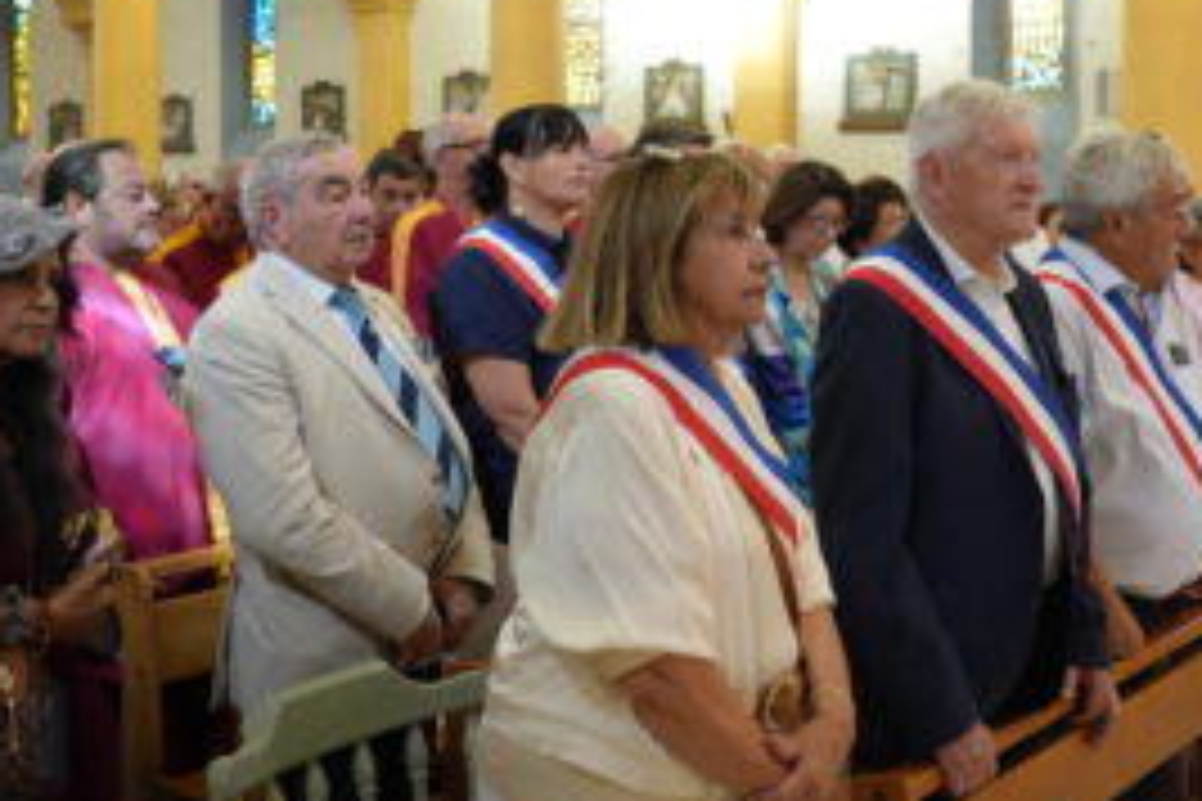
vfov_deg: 29.6
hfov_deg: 43.1
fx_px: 1502
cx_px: 779
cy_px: 245
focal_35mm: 45
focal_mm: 30
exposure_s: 1/160
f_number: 4
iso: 5000
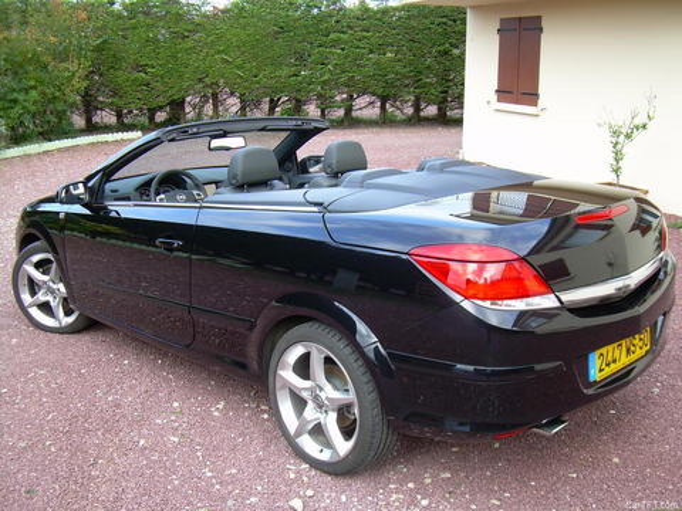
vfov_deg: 35.1
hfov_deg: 45.8
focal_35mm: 41
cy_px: 256
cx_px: 341
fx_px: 808
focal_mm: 6.7
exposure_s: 1/125
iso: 50
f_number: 2.8
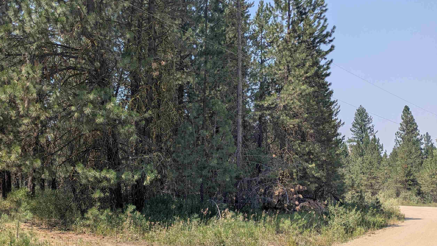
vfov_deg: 36.3
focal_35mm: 32
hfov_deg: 60.4
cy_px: 161
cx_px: 172
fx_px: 371
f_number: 1.85
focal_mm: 6.81
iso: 46
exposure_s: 1/1451
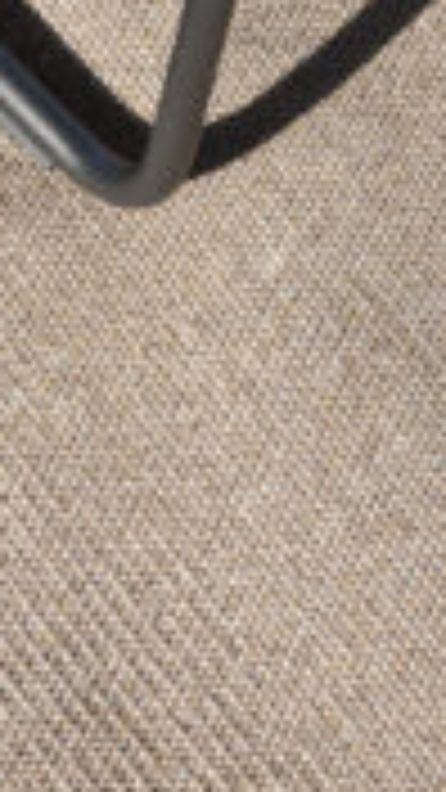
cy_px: -256
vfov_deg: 6.7
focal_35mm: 321
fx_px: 6749
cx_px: -658
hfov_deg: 3.7
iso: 100
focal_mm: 60
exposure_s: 1/200
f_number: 6.3
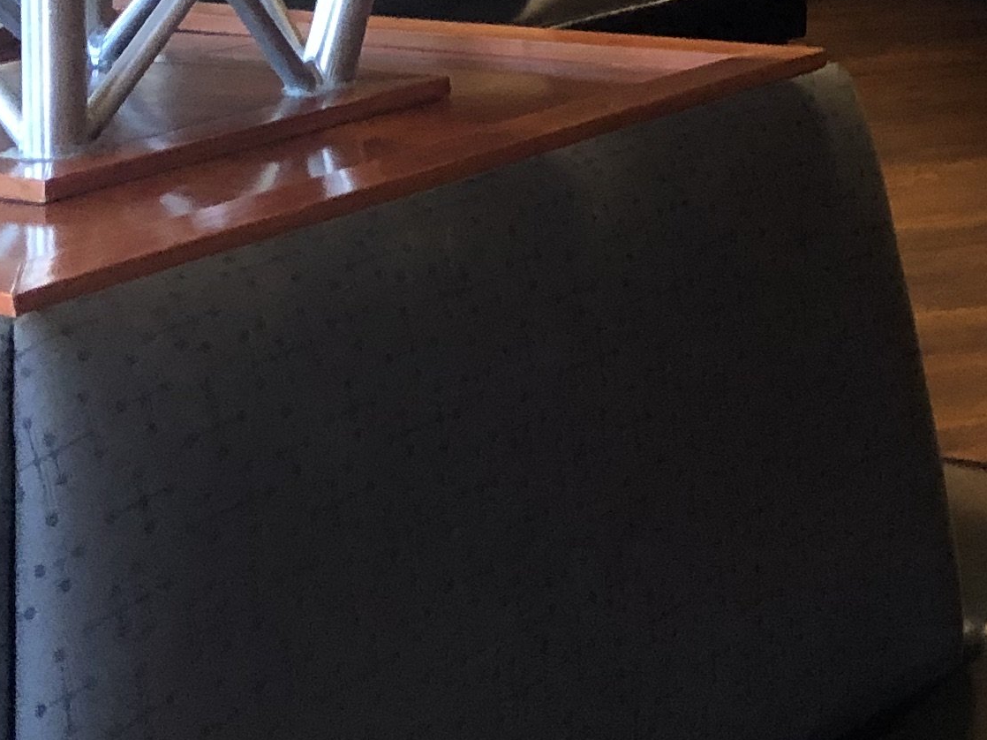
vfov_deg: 13.8
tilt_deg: -4.2
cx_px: 1414
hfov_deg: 17.7
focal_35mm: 101
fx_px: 2879
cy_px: -352
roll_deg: +0.2
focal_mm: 3.99
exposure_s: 1/15
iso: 100
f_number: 1.8
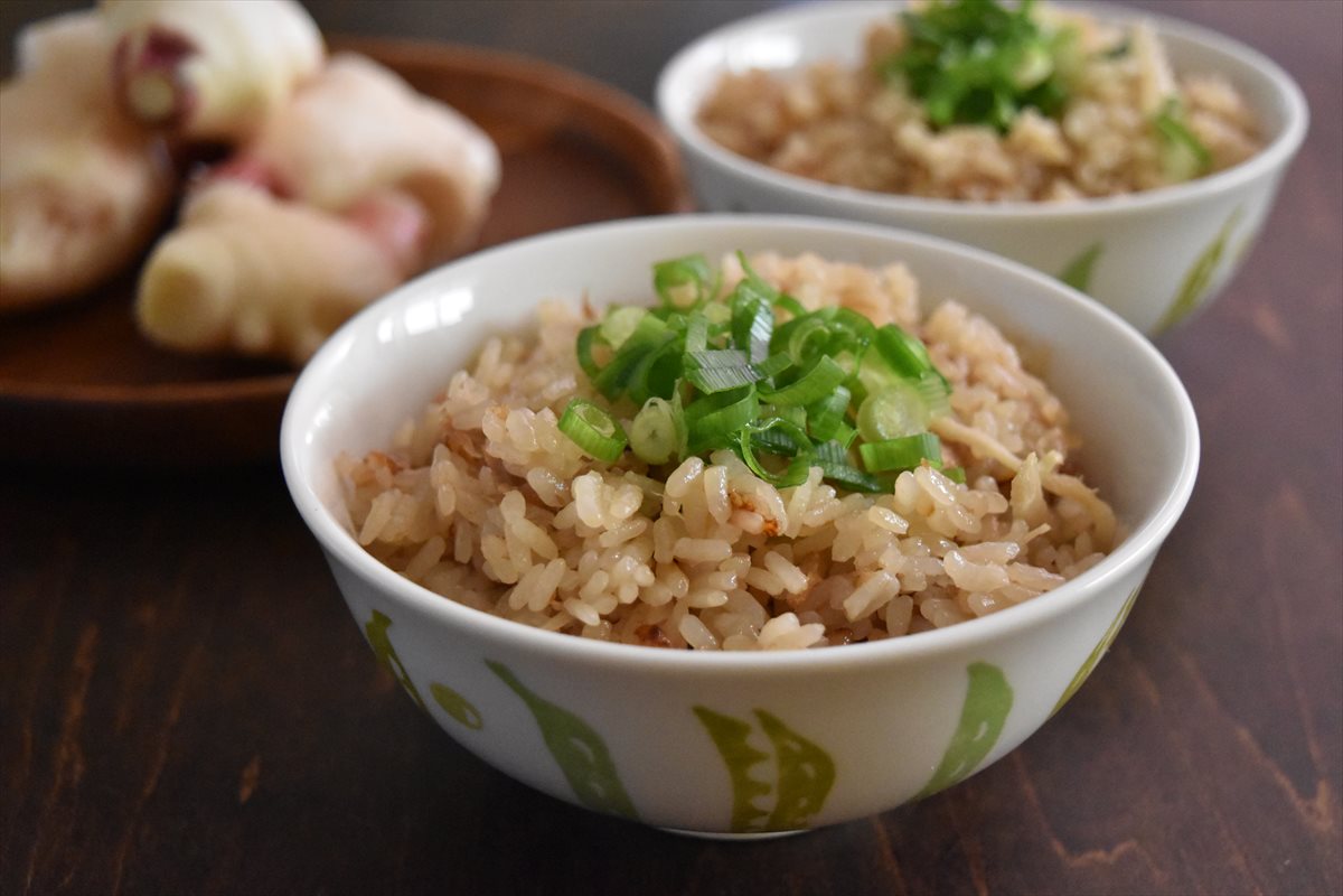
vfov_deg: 25.8
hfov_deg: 37.9
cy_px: 448
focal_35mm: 52
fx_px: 1958
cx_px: 672
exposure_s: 1/80
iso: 6400
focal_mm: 35
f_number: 4.5
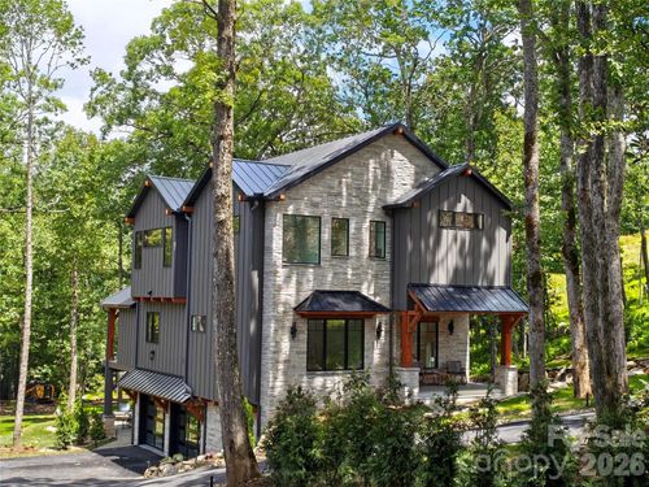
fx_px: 862
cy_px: 244
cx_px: 324
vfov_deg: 31.5
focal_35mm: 46
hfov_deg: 41.2
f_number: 1.67
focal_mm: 6.62
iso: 50
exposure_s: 1/1087
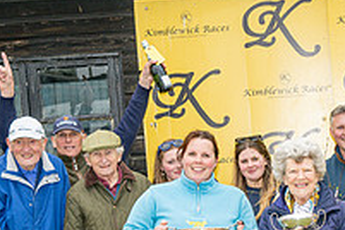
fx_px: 987
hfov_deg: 19.3
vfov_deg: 13.1
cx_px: 334
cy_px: 239
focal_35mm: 103
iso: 200
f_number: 5
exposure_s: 1/250
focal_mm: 35
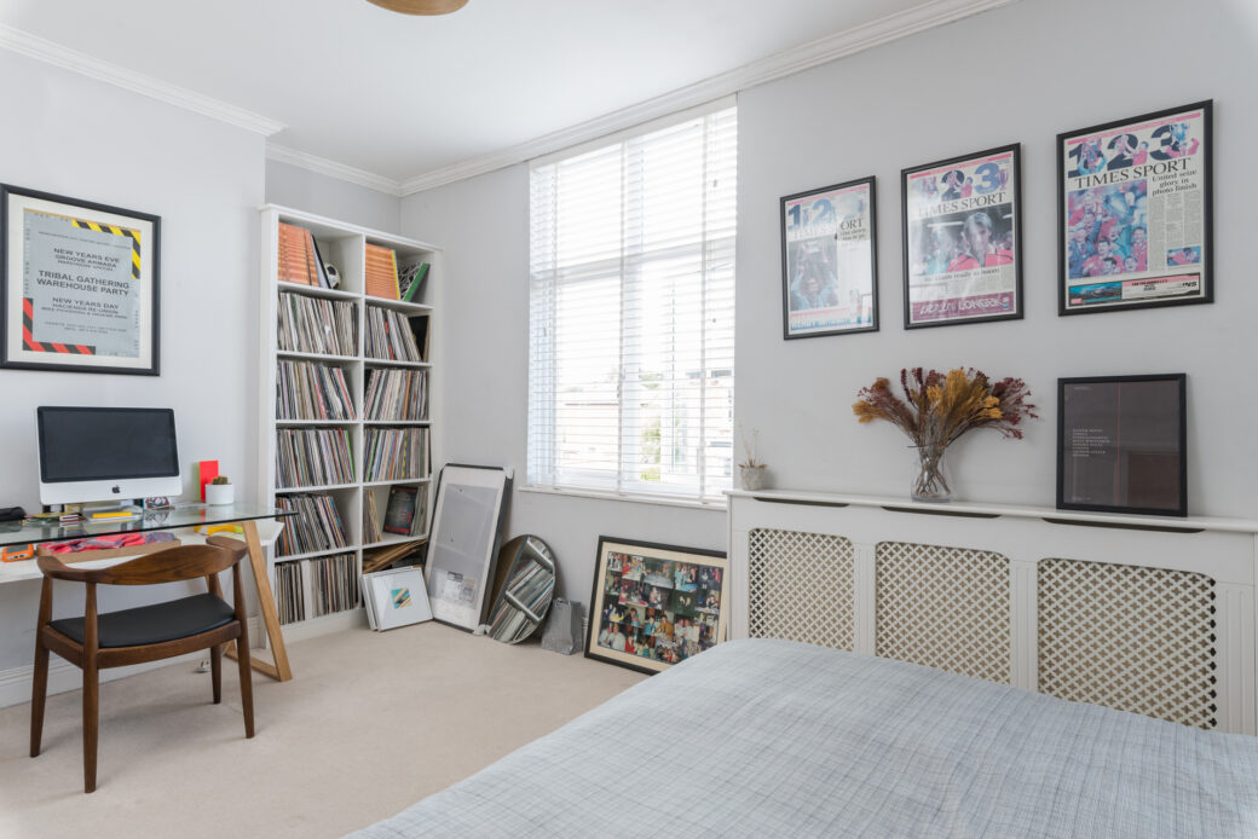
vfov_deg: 64.6
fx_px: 664
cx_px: 629
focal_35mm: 19
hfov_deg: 86.9
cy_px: 420
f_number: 9
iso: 100
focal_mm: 19
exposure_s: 1/3
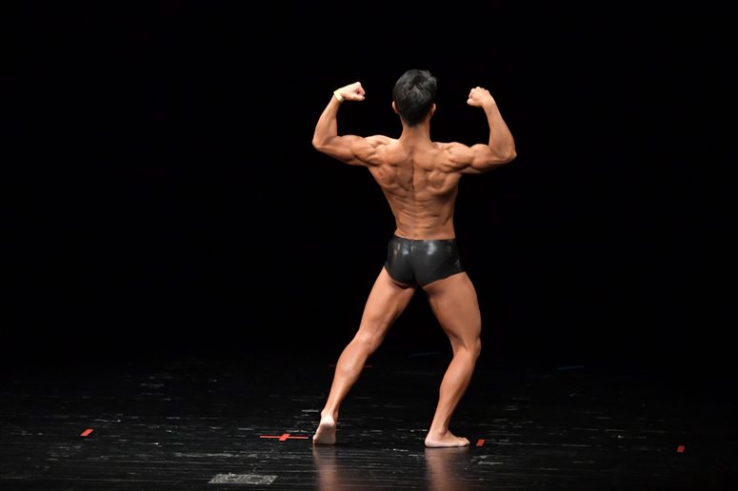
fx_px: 5225
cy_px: 246
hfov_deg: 8.1
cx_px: 369
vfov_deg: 5.4
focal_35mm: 255
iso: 4000
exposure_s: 1/400
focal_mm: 170
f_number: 5.6
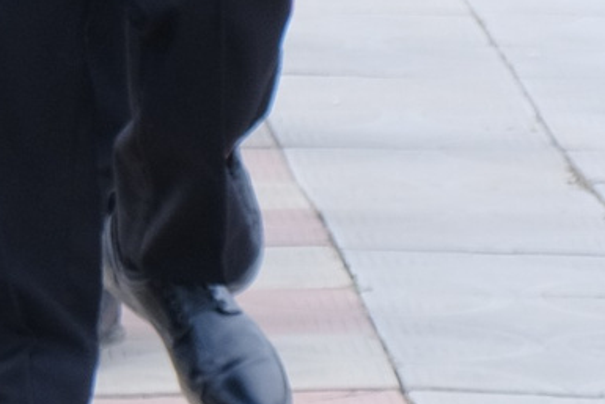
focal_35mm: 552
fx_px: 9280
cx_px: -547
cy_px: -334
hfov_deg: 3.7
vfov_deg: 2.5
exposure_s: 1/480
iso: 320
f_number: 4
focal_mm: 55
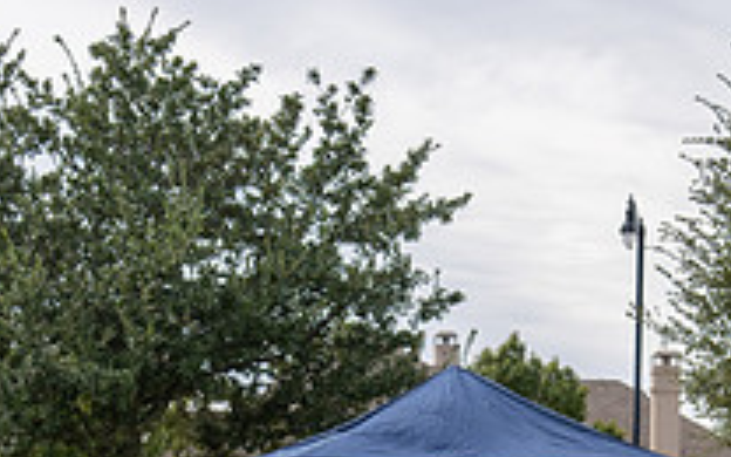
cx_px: 404
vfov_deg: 6.5
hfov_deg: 10.5
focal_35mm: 199
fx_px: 3965
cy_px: 649
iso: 160
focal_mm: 70
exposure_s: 1/640
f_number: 4
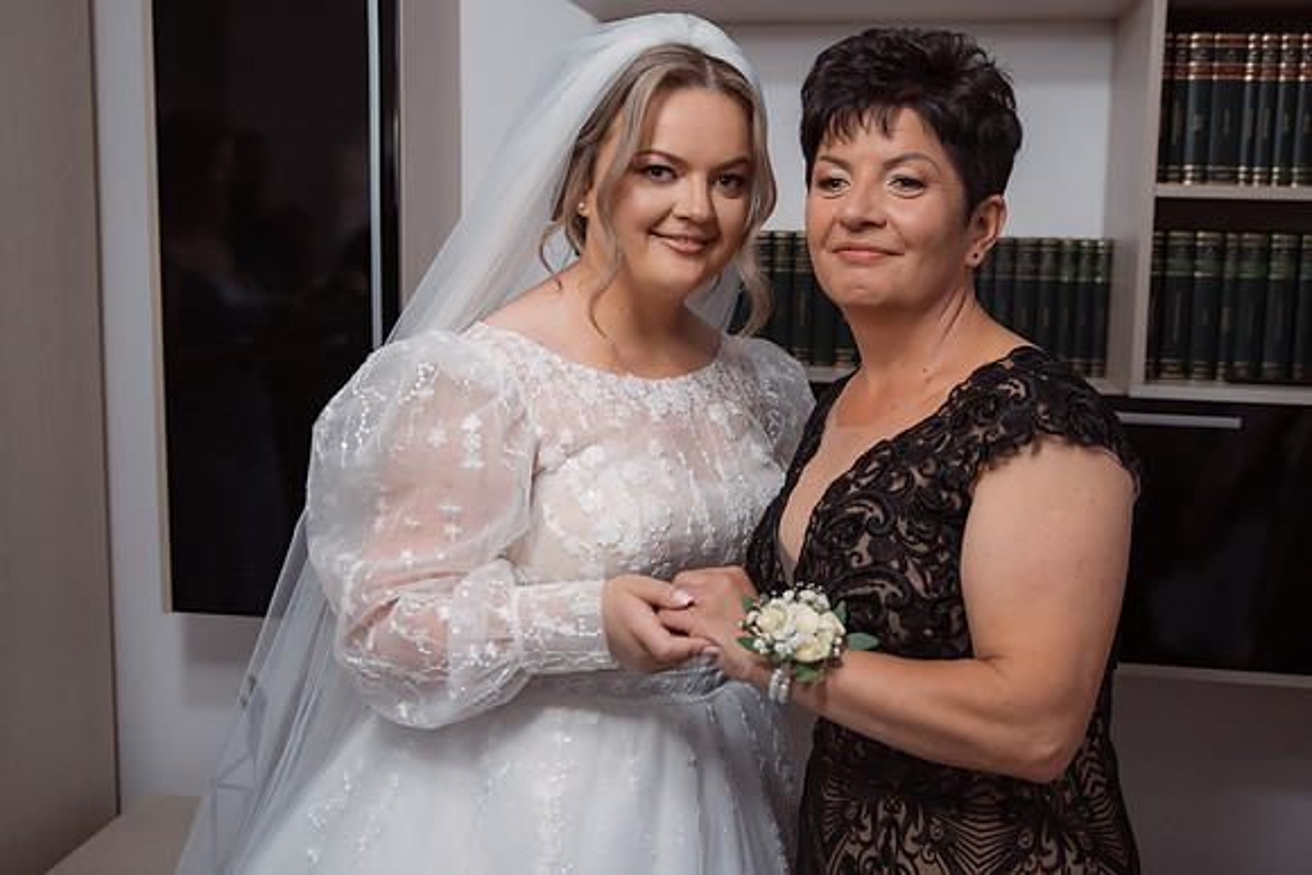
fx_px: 1451
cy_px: 406
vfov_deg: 33.6
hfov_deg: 48.6
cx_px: 656
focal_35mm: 40
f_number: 2.8
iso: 1600
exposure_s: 1/200
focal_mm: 35
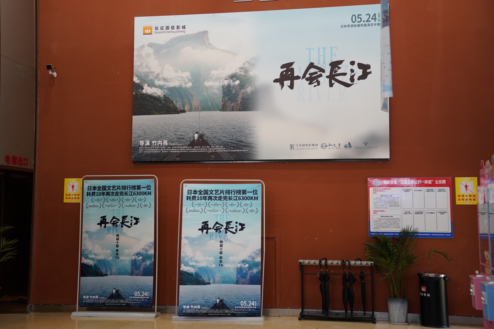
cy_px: 164
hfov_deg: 41.9
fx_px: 645
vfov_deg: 28.6
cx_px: 247
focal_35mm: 47
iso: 1600
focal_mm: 47
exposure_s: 1/160
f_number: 2.2
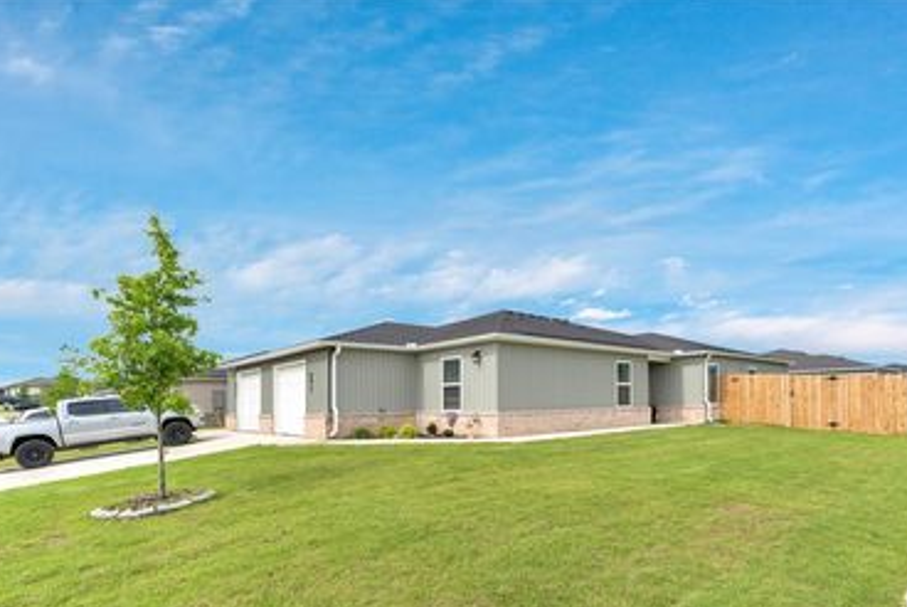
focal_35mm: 19
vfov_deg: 63.1
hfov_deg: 86.6
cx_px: 498
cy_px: 403
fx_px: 479
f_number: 2.8
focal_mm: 14
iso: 250
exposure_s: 1/1250
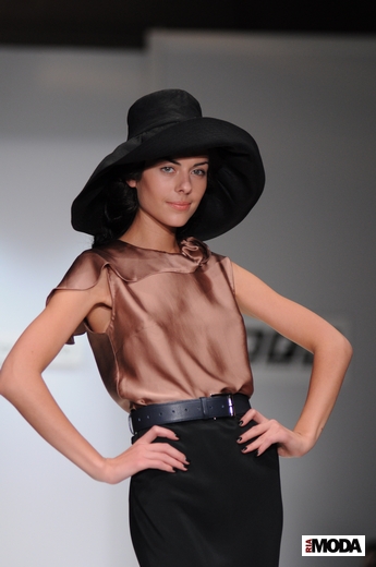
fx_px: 2829
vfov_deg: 11.4
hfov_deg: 7.6
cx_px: 188
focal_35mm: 180
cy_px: 284
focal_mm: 120
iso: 800
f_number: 3.2
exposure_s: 1/250
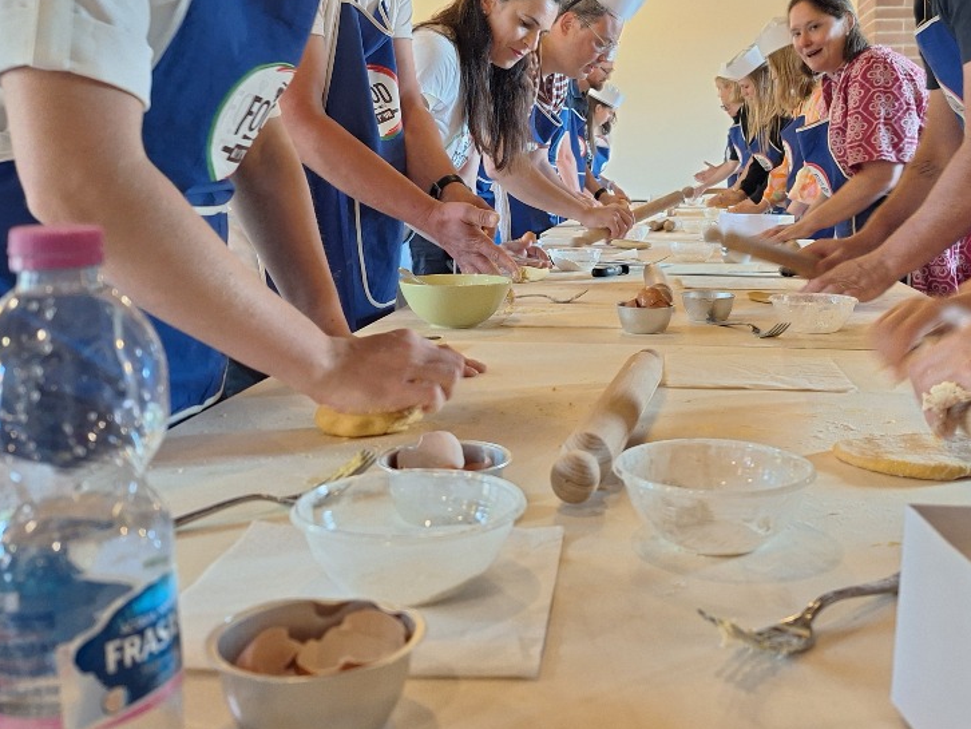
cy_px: 181
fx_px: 1066
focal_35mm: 38
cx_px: 621
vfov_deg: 36.8
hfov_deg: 48.4
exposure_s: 1/50
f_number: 1.8
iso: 160
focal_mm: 5.54
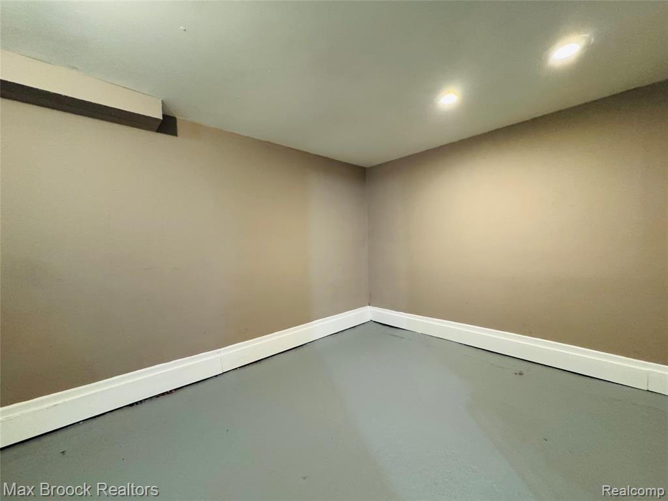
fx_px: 270
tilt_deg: -1.4
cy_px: 250
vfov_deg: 85.7
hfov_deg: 102.1
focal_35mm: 14
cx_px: 334
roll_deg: +1.8
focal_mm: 2.22
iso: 500
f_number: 2.2
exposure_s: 1/60
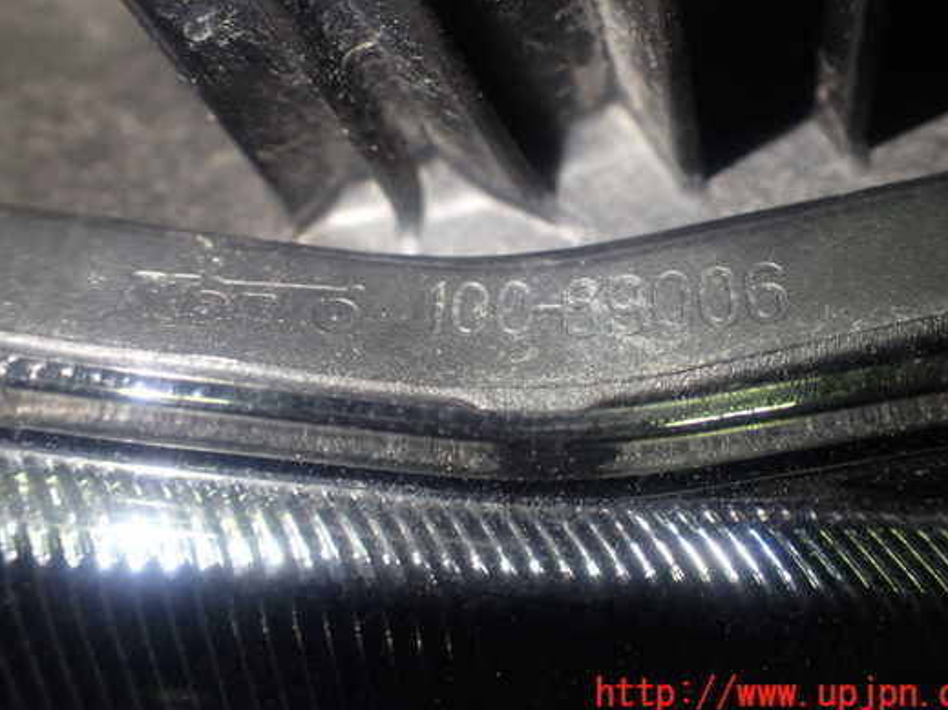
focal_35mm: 37
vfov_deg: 38.6
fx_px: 1013
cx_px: 460
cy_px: 307
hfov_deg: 50.1
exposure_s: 1/30
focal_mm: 5.79
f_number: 2.4
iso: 200
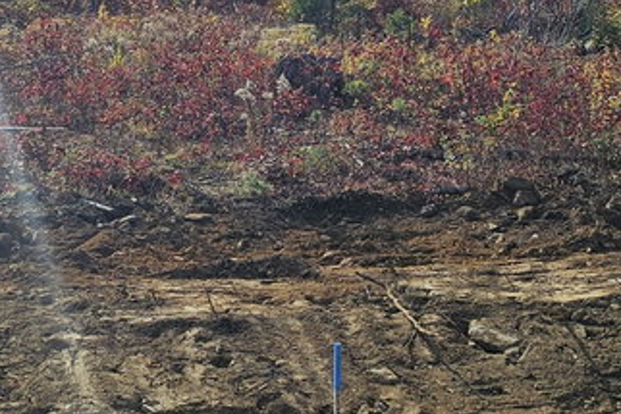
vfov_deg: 17.9
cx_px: 164
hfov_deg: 26.3
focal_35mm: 76
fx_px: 1312
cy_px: 104
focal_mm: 6.3
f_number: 1.7
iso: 16
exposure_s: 1/1465
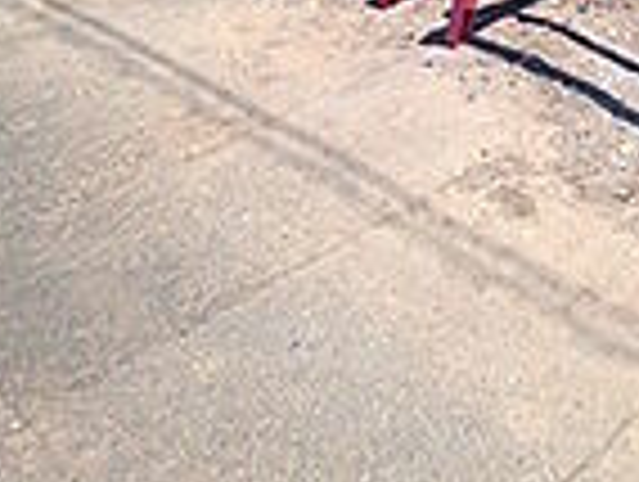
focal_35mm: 59
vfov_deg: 19.8
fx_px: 1091
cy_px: -333
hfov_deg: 28.9
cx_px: 738
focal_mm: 1.83
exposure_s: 1/1965
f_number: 2.2
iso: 45
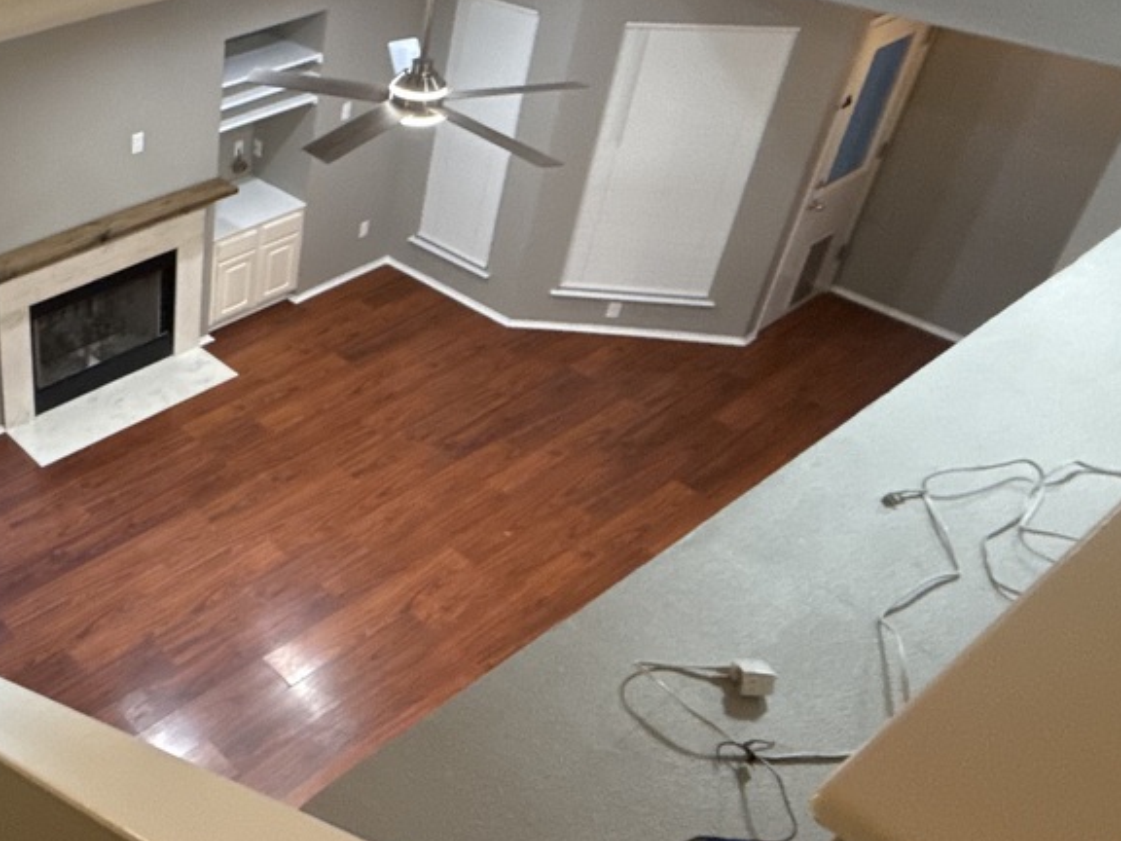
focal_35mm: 35
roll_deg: +3.2
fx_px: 1133
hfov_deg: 45.2
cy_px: 294
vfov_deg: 40.3
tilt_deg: -32.6
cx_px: 21
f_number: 2.2
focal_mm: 2.22
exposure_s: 1/60
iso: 320
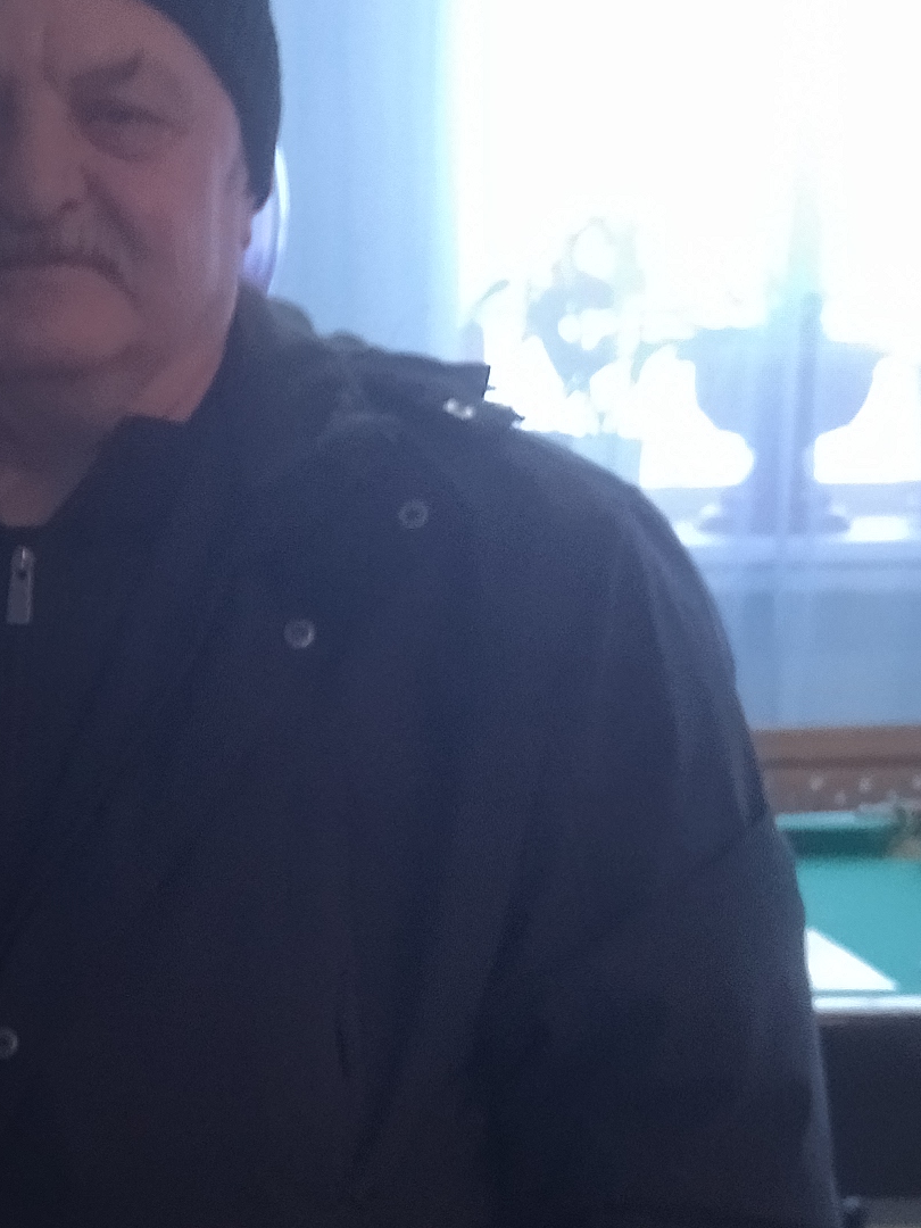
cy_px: 1001
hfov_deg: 14.0
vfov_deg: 19.4
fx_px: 3547
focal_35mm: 100
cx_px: -376
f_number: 1.79
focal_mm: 4.74
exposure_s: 1/20
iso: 303
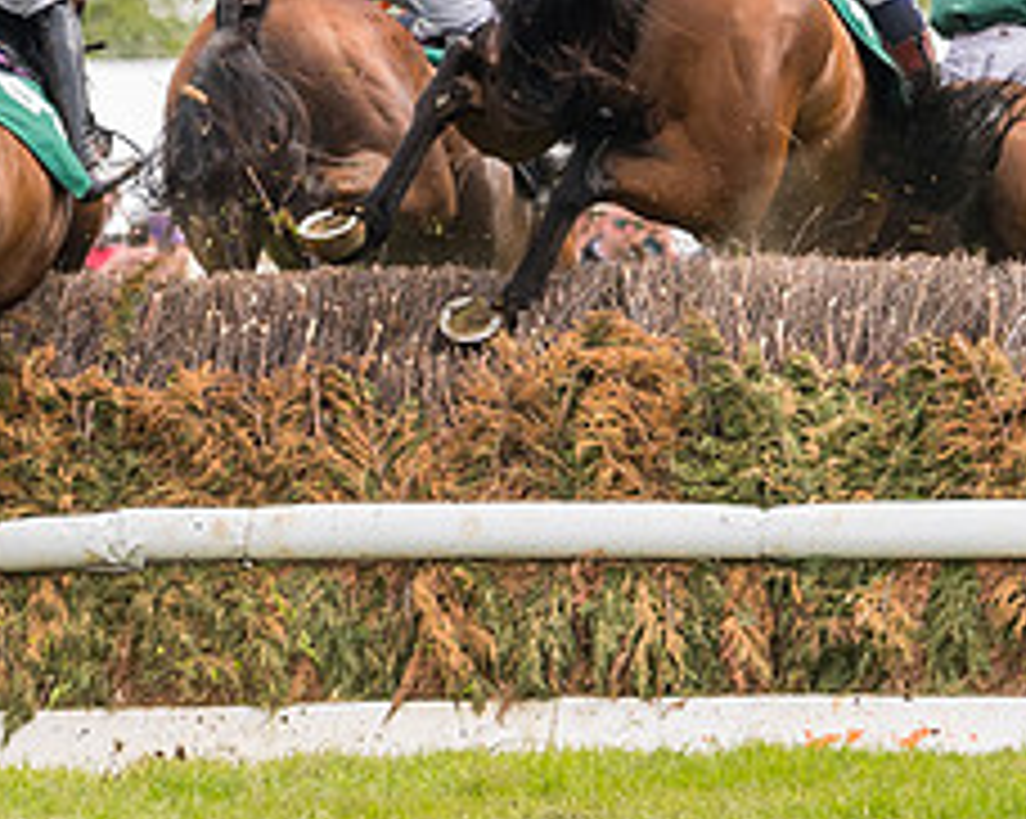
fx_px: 22391
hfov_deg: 2.6
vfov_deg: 2.1
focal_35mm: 738
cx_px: 464
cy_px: 65
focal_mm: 165
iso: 400
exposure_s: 1/2500
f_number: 4
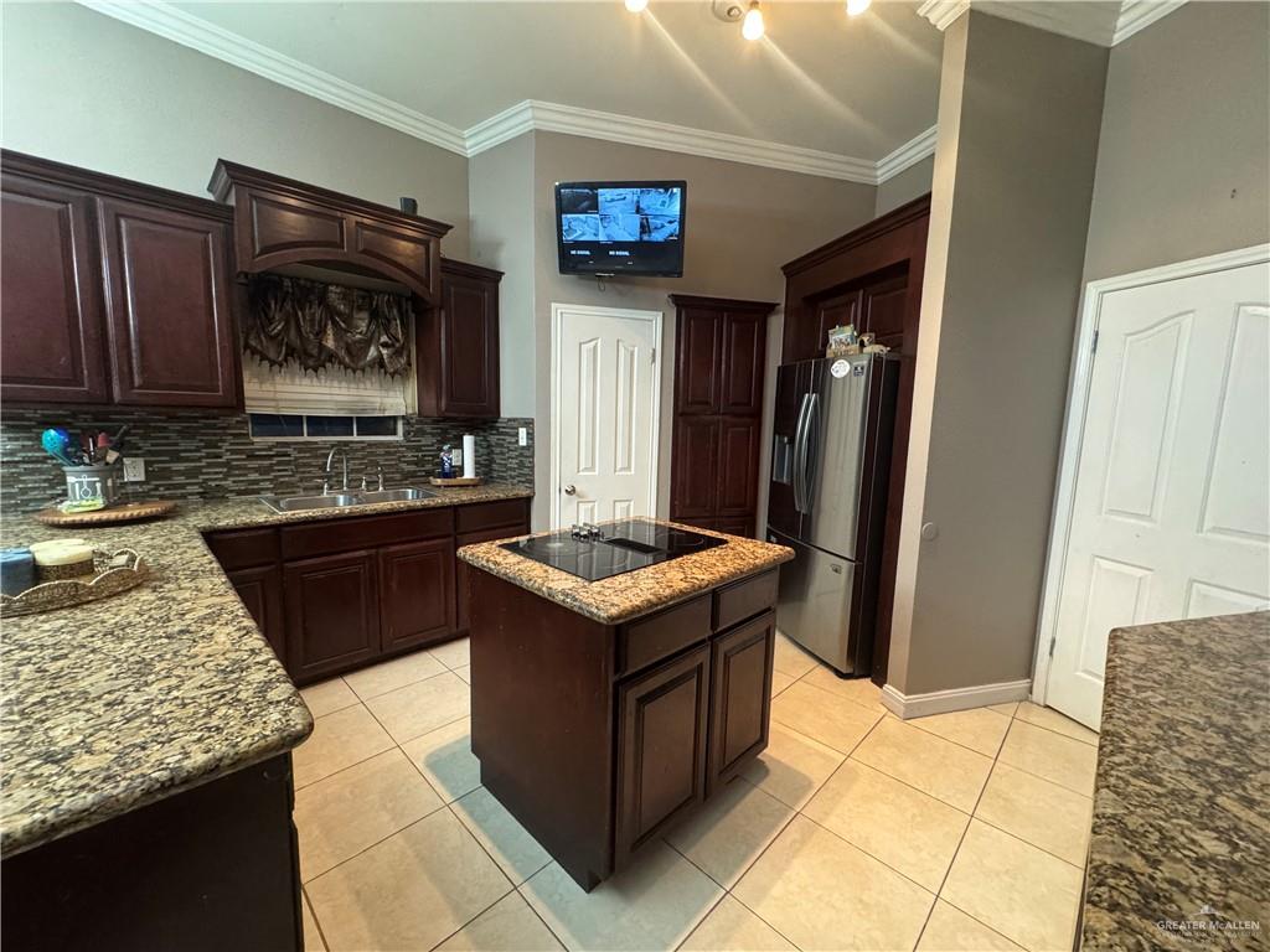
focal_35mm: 14
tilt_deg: -7.1
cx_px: 635
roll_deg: -1.4
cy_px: 476
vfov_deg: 85.7
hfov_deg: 102.1
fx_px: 514
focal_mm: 2.22
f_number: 2.2
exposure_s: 1/60
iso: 800
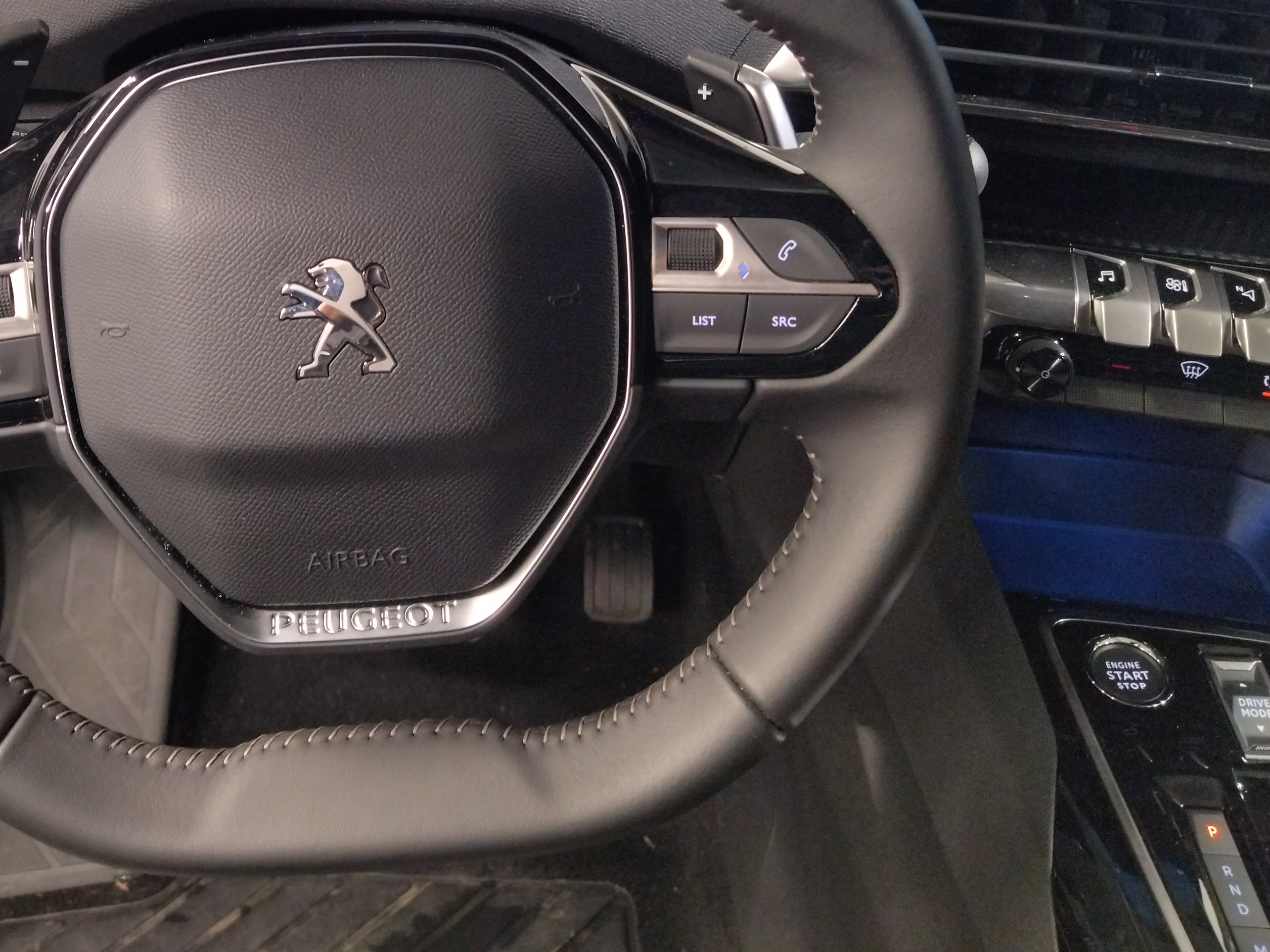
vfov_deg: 32.7
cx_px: 446
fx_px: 1578
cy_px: 195
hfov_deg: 43.4
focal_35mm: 43
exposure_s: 1/20
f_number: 1.79
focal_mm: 4.74
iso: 192
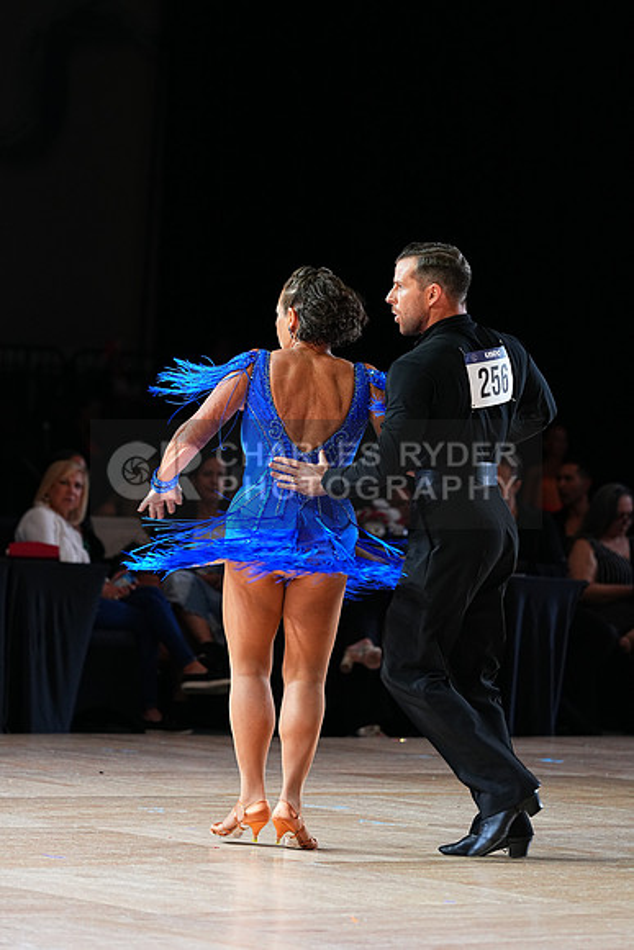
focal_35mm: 162
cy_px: 475
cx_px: 317
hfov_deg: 8.5
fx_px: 4277
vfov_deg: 12.7
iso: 1600
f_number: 4
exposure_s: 1/400
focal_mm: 162
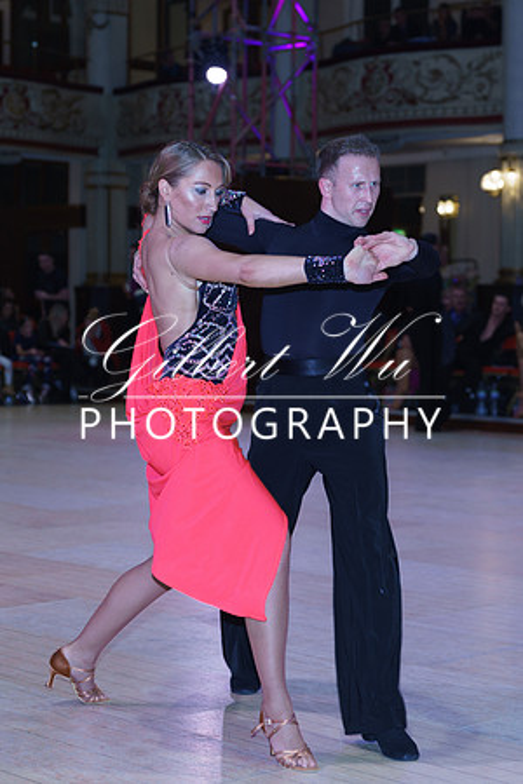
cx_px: 250
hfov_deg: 17.5
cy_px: 392
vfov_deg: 26.0
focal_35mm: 78
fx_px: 1699
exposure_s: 1/200
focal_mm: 52
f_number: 2.8
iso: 400
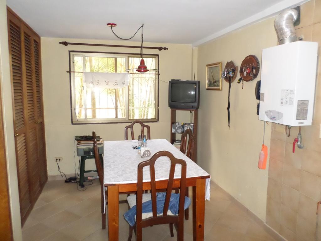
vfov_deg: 54.9
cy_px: 120
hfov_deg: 69.4
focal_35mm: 25
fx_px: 232
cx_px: 160
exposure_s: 1/30
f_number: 2.5
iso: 320
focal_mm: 4.5
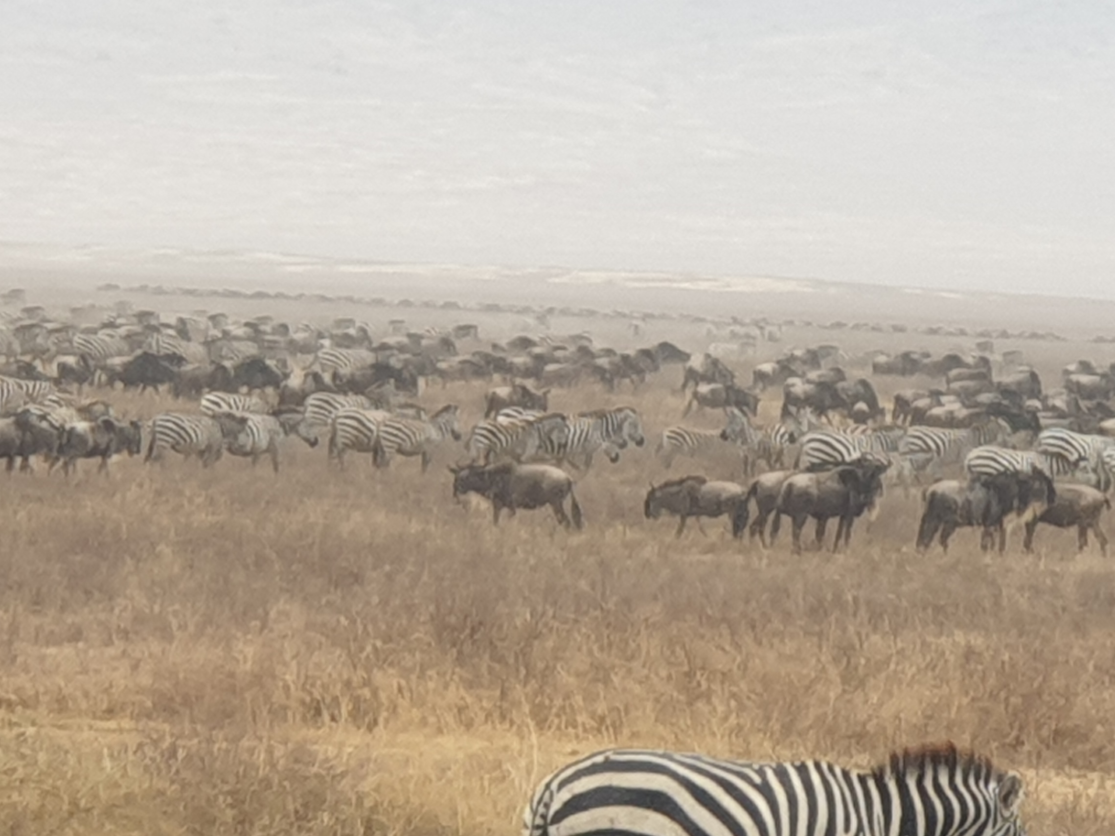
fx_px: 2963
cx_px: 826
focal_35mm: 92
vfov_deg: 16.0
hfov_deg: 21.1
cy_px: 555
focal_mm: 6
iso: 100
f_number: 2.4
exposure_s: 1/169
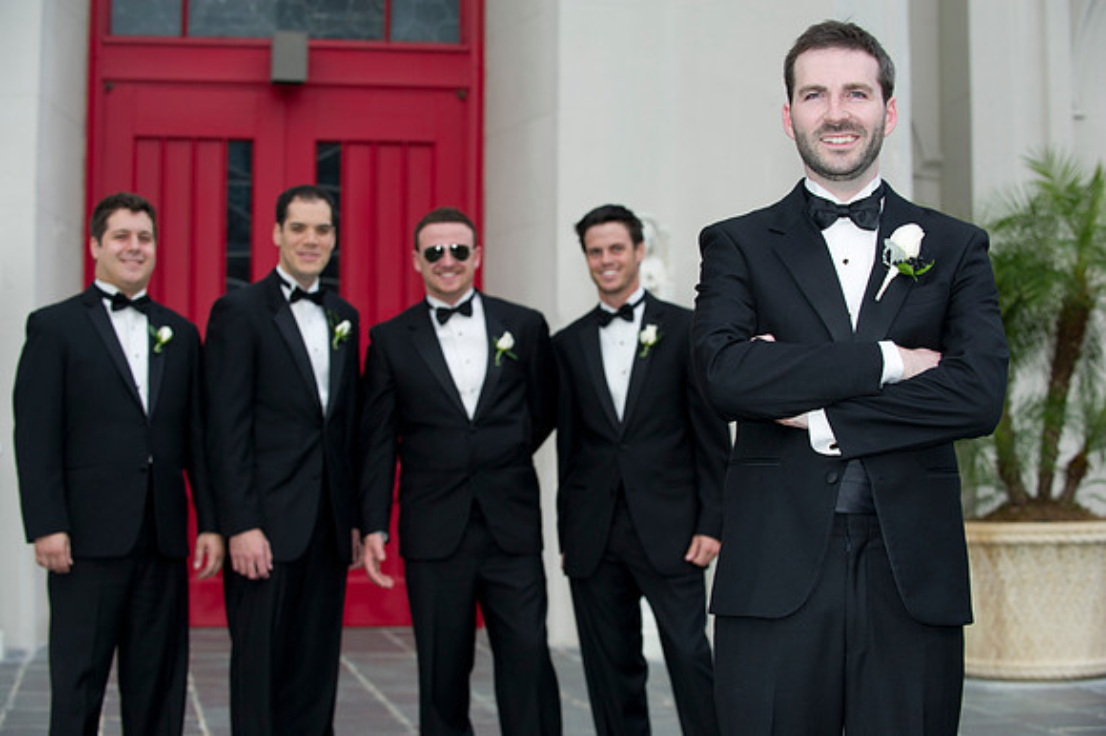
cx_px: 553
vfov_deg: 19.4
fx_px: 2149
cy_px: 368
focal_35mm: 70
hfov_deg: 28.9
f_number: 4
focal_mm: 70
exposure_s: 1/125
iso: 200
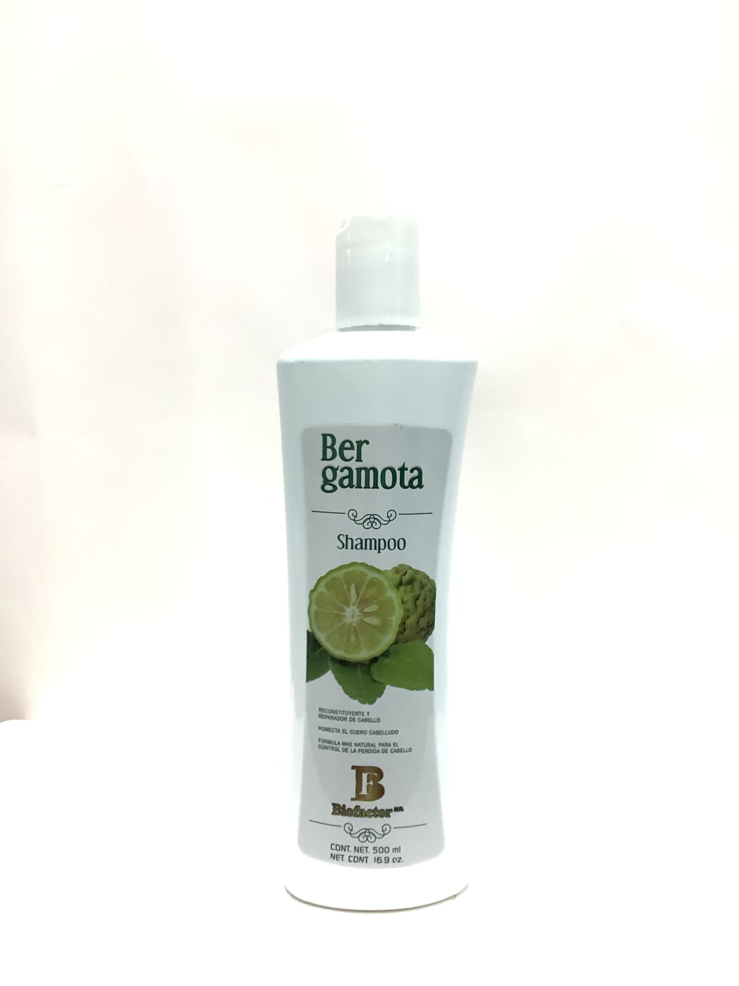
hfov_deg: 45.4
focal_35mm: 31
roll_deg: +0.0
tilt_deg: -5.6
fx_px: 882
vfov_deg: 58.4
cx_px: 370
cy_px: 493
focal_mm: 3.3
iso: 160
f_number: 2.4
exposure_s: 1/60
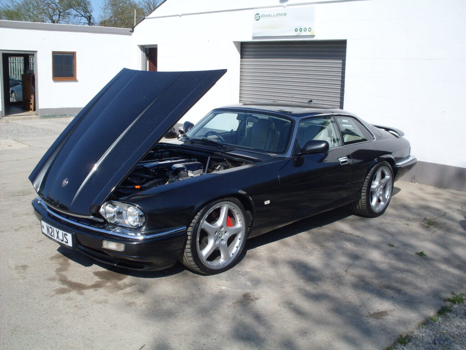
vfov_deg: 37.7
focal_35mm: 38
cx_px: 233
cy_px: 175
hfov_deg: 49.0
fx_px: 512
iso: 80
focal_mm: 6.3
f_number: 8.4
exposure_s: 1/250
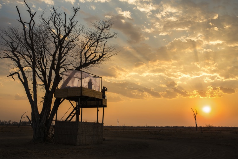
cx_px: 119
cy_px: 80
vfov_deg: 37.9
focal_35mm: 35
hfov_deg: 54.4
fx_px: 231
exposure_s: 1/200
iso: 400
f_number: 10
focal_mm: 35
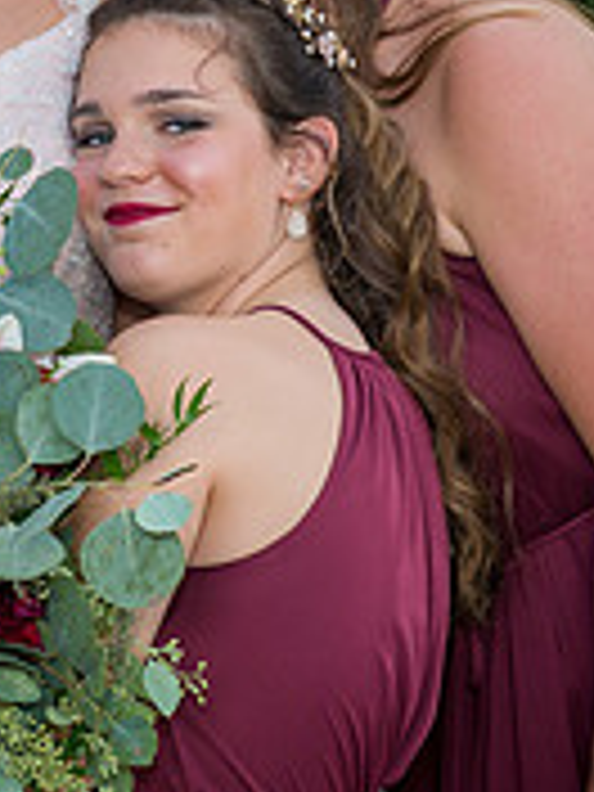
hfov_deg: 7.1
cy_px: 70
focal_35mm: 209
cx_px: -72
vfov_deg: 9.4
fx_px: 4782
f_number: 4.8
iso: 100
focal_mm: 58
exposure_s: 1/250
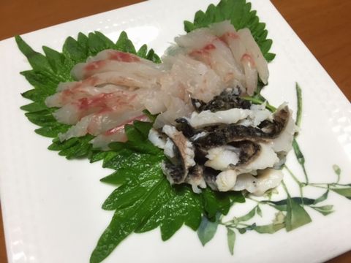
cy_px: 132
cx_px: 176
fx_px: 294
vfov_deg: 48.2
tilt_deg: -62.0
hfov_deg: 61.7
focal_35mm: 29
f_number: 2.2
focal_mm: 4.15
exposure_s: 1/30
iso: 80
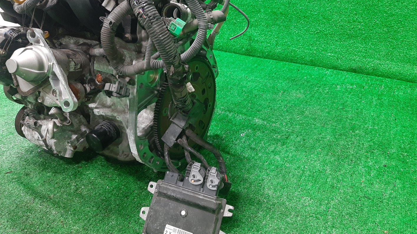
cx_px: 213
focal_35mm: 29
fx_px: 321
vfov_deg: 39.8
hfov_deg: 66.1
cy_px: 83
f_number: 1.7
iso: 174
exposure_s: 1/33
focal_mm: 3.93
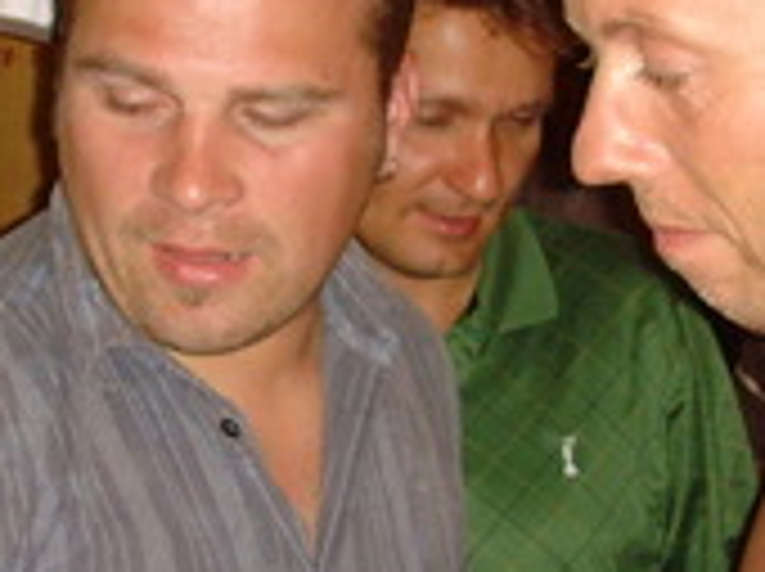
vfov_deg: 12.8
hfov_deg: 17.1
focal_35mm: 115
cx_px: 378
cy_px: 286
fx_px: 2538
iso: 200
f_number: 3.5
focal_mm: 6.6
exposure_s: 1/45
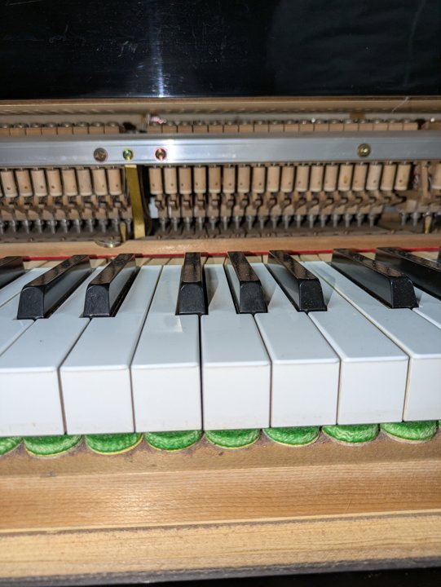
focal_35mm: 25
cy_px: 294
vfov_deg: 69.4
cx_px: 220
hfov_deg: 54.9
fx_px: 424
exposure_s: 1/100
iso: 103
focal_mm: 5.43
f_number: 1.89
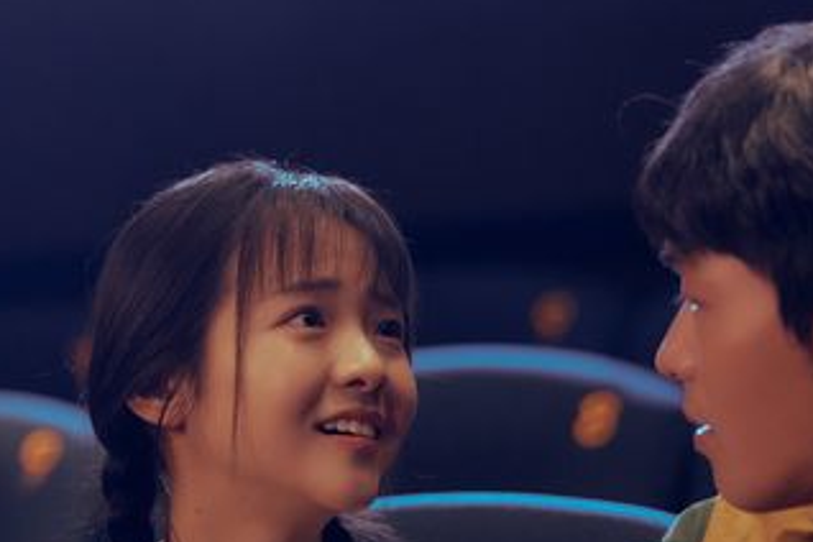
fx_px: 5194
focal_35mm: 230
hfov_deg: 8.9
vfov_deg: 6.0
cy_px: 455
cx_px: 491
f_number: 3.2
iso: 3200
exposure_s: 1/125
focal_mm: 122
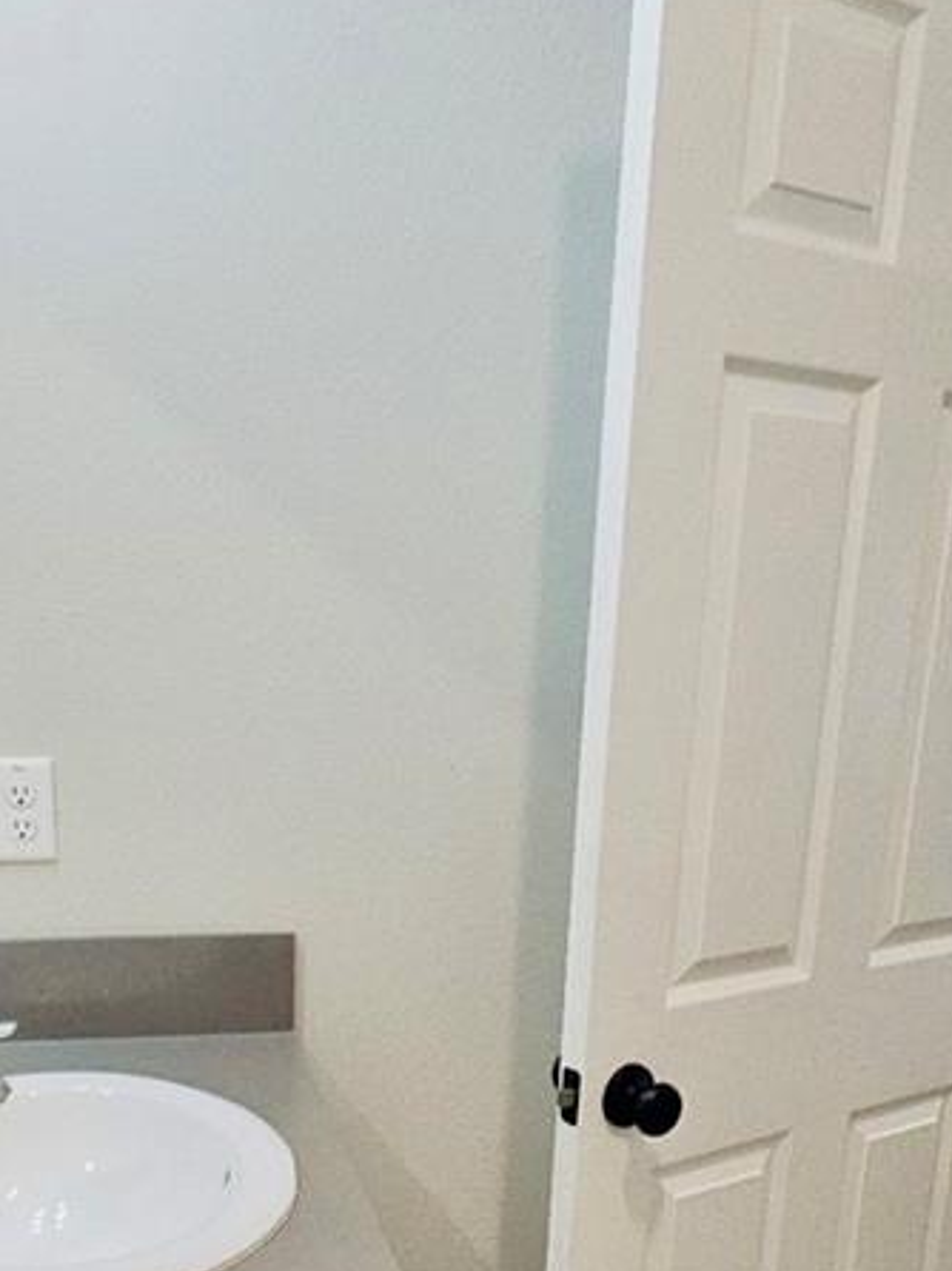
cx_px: 365
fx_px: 1285
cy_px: 989
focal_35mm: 35
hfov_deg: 40.4
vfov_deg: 50.0
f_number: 2.2
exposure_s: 1/60.2
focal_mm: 2.2
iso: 106
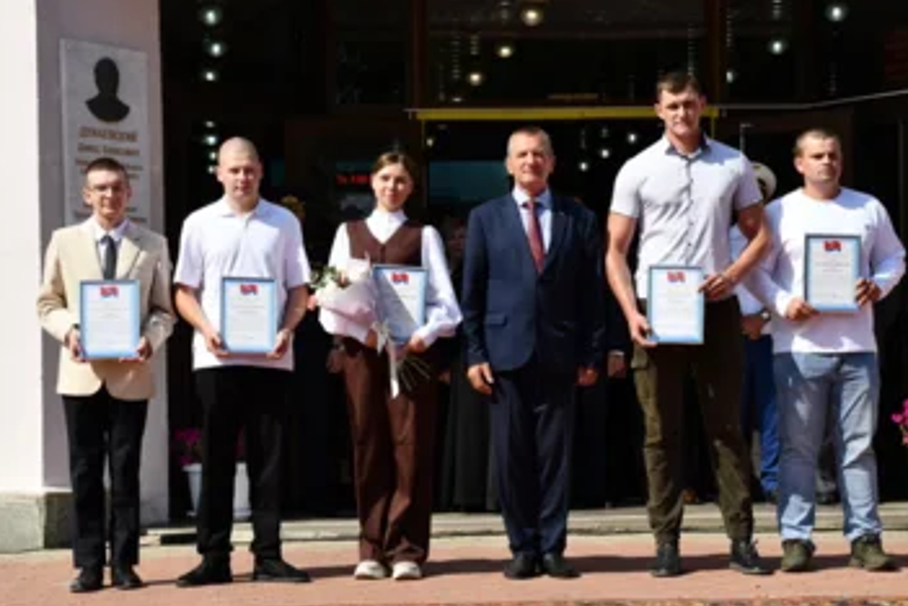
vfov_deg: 15.4
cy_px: 315
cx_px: 492
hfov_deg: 22.9
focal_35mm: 89
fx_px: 2245
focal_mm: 52
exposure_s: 1/500
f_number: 11
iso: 320
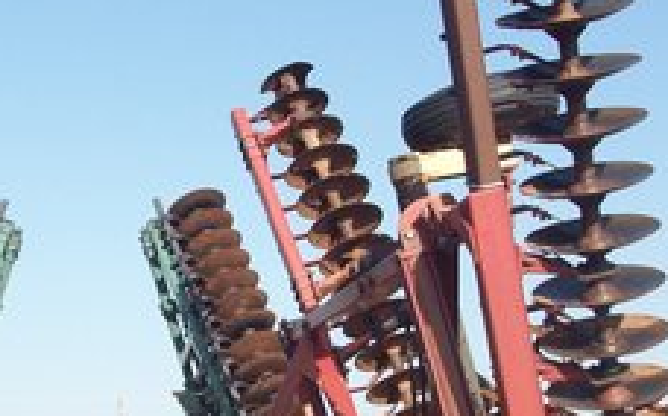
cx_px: 185
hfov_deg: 23.9
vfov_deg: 15.0
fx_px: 1564
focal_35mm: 86
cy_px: 378
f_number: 2.8
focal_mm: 5.7
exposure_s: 1/710
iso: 64
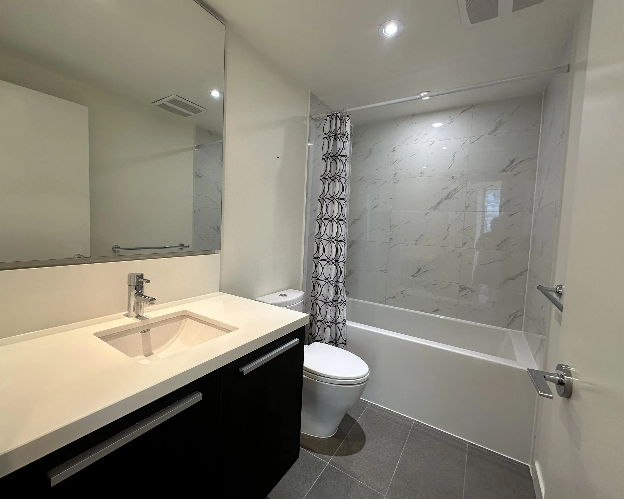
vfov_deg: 84.0
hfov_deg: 96.8
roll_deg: -1.8
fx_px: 277
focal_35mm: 15
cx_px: 305
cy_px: 243
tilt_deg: -3.1
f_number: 2.2
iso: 160
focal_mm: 2.22
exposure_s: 1/120
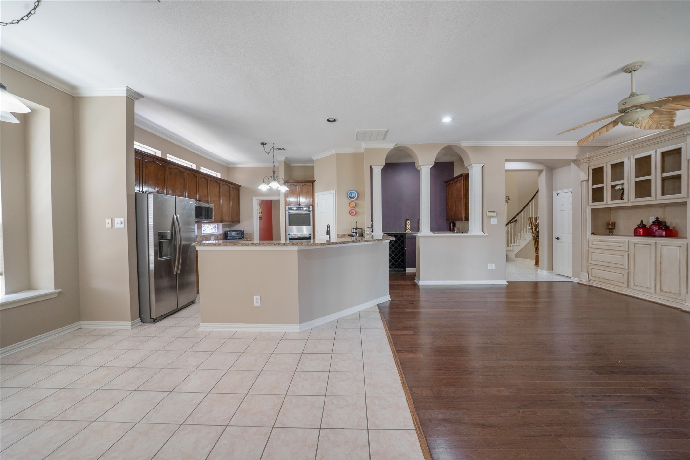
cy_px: 230
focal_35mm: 12
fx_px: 230
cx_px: 345
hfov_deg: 112.6
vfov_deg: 90.0
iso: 500
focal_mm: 12
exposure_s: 1/13
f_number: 9
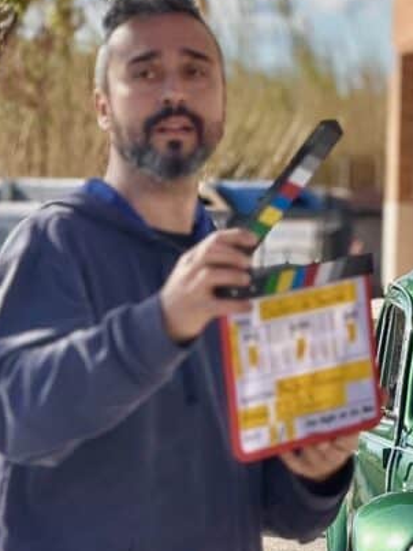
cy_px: 461
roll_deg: -1.9
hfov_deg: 4.9
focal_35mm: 305
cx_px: 402
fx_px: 4854
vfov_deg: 6.5
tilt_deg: -2.4
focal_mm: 15.66
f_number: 2.8
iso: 64
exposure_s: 1/1451
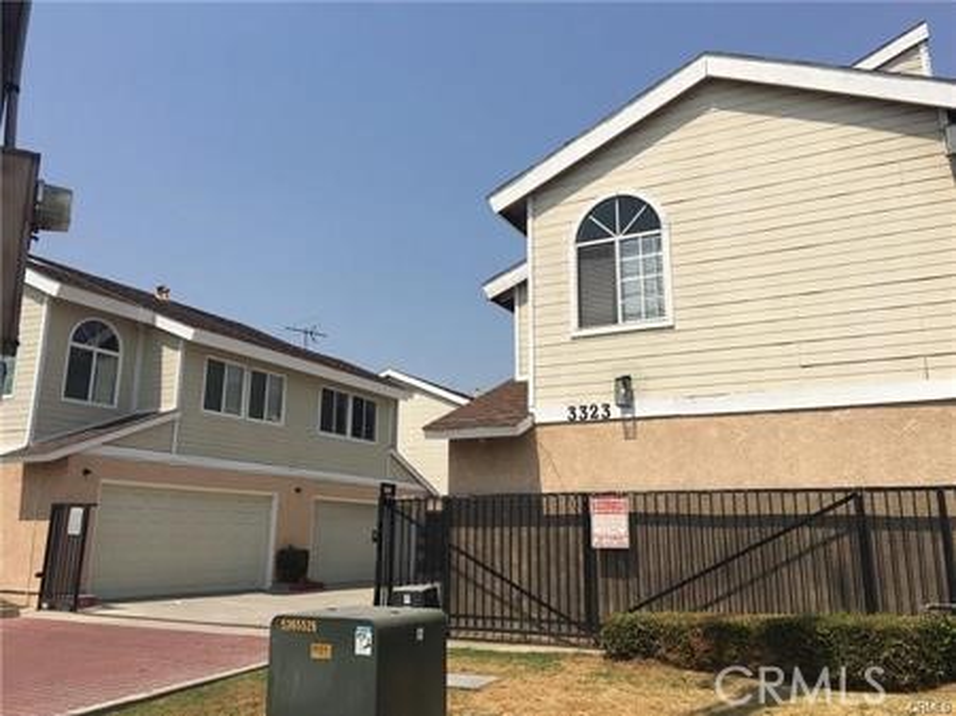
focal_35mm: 29
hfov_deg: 61.7
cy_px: 358
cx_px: 478
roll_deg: -1.7
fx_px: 800
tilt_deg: +12.8
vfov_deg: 48.2
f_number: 2.2
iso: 25
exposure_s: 1/3205
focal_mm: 4.15
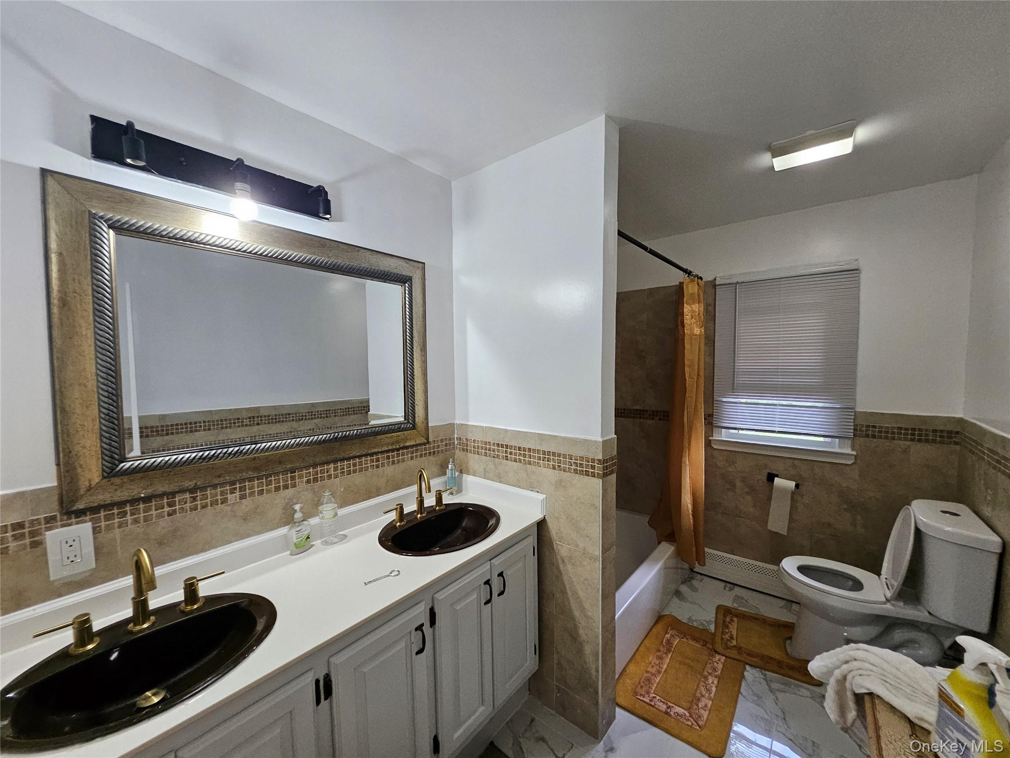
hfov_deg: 106.2
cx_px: 505
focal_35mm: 13
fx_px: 379
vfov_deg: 89.9
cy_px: 379
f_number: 2.2
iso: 200
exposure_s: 1/60
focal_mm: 1.74
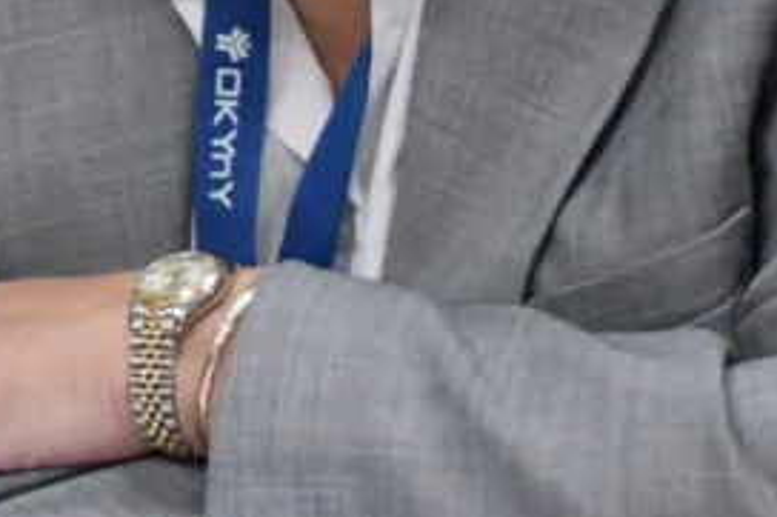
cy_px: -583
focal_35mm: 384
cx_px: -14
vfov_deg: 3.5
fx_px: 8283
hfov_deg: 5.4
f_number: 4.8
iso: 3200
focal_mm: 58
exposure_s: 1/250
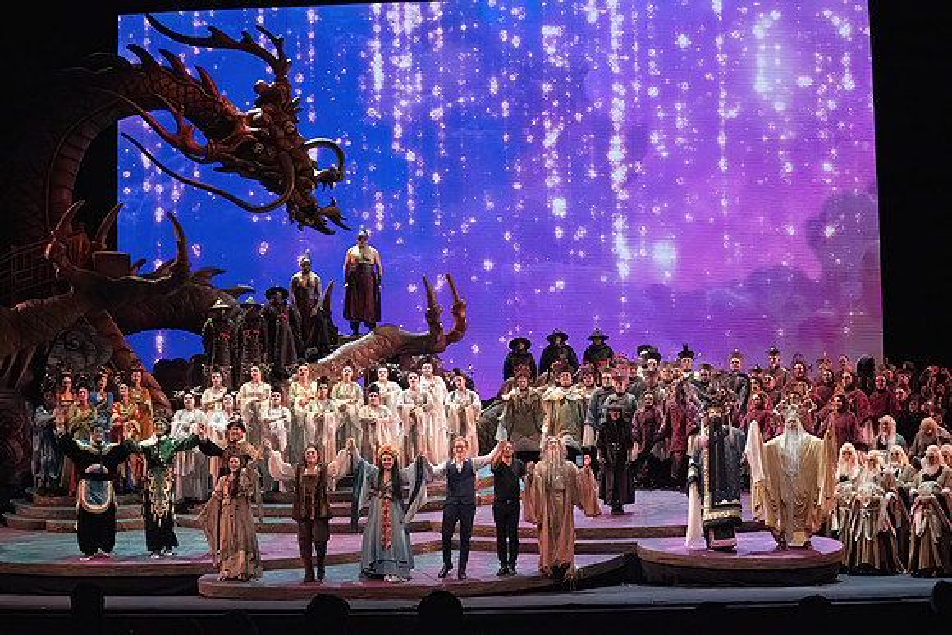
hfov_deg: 28.8
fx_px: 1851
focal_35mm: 70
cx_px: 476
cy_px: 318
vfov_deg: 19.5
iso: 20000
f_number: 10
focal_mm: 70
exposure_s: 1/1000
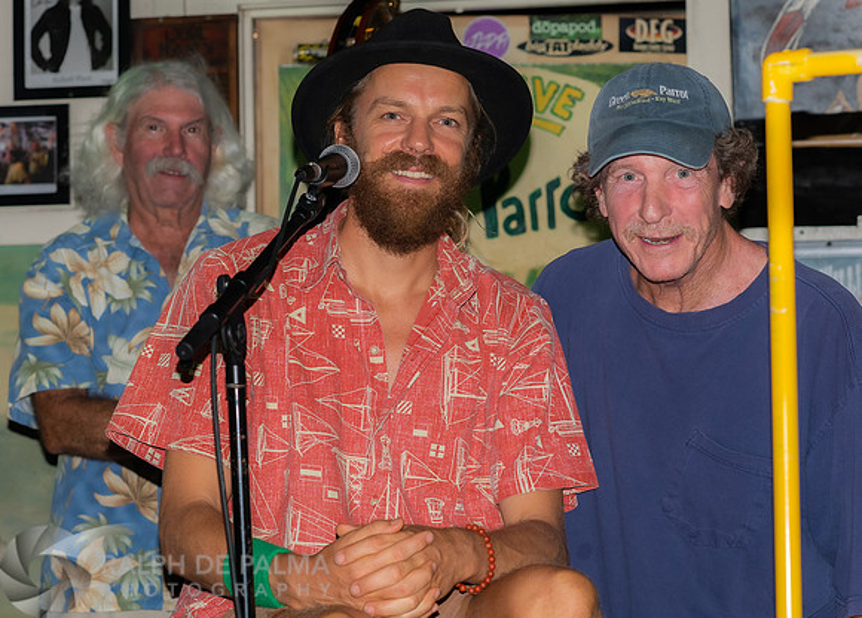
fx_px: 2686
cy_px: 370
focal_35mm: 110
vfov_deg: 13.1
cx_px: 445
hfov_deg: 18.2
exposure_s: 1/160
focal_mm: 85
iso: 800
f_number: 5.6
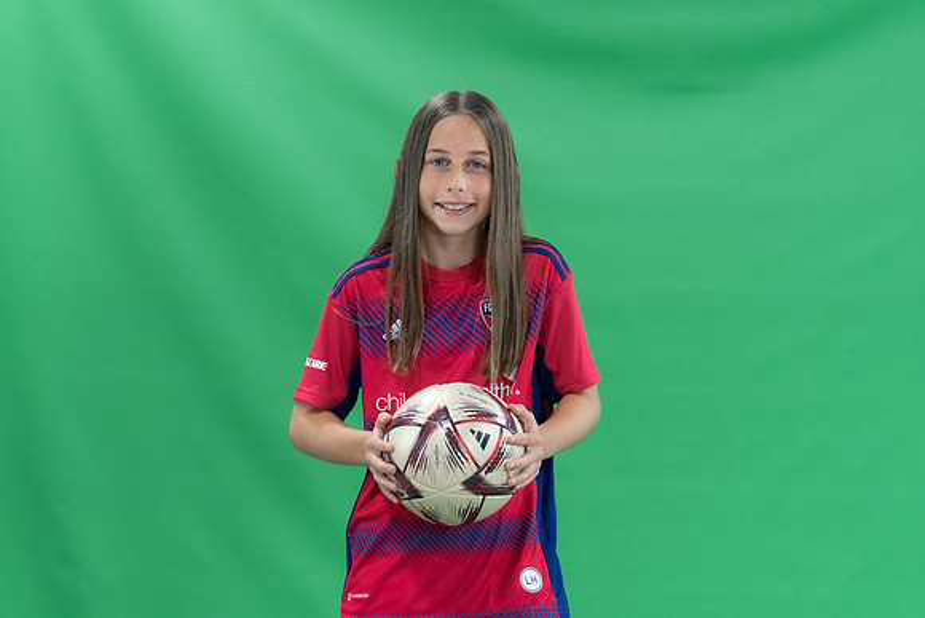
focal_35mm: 152
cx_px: 462
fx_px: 3906
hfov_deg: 13.5
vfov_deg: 9.0
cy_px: 309
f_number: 2.8
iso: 1000
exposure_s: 1/250
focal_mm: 152
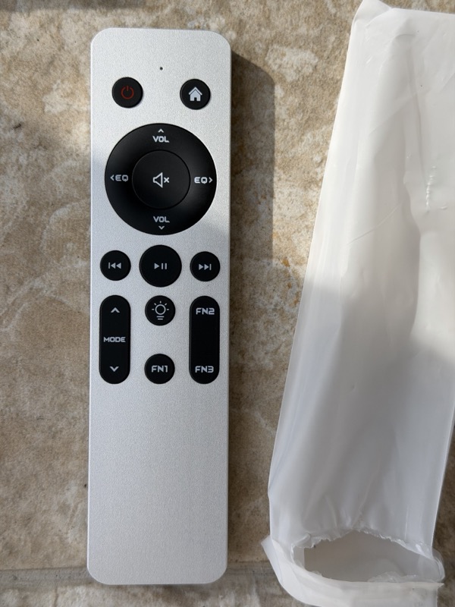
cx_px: 228
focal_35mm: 48
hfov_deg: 30.3
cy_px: 304
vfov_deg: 39.7
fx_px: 841
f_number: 1.78
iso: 64
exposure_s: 1/1429
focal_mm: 6.76
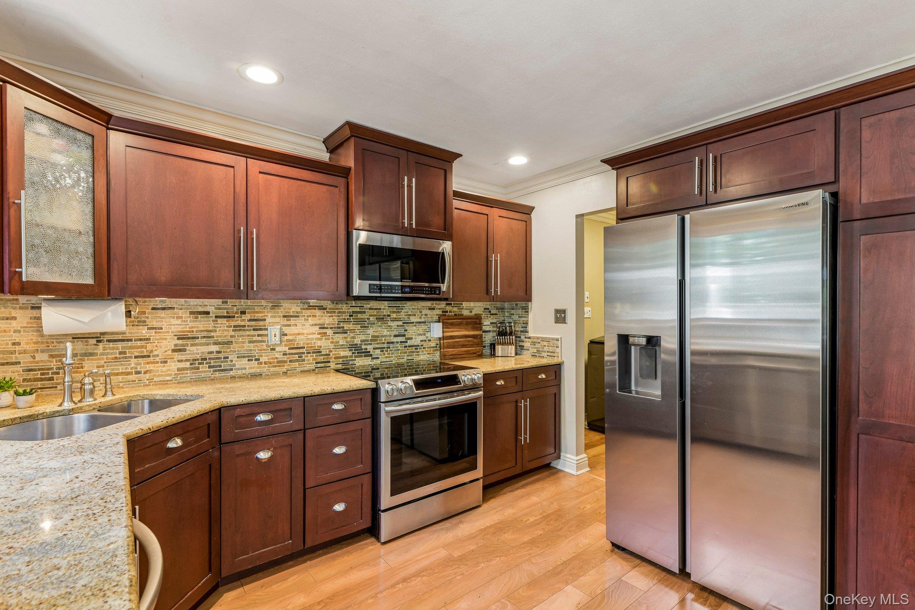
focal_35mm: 16
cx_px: 458
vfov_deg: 73.7
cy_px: 305
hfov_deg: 96.7
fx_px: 407
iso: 250
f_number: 9
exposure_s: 1/1.67
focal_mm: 16
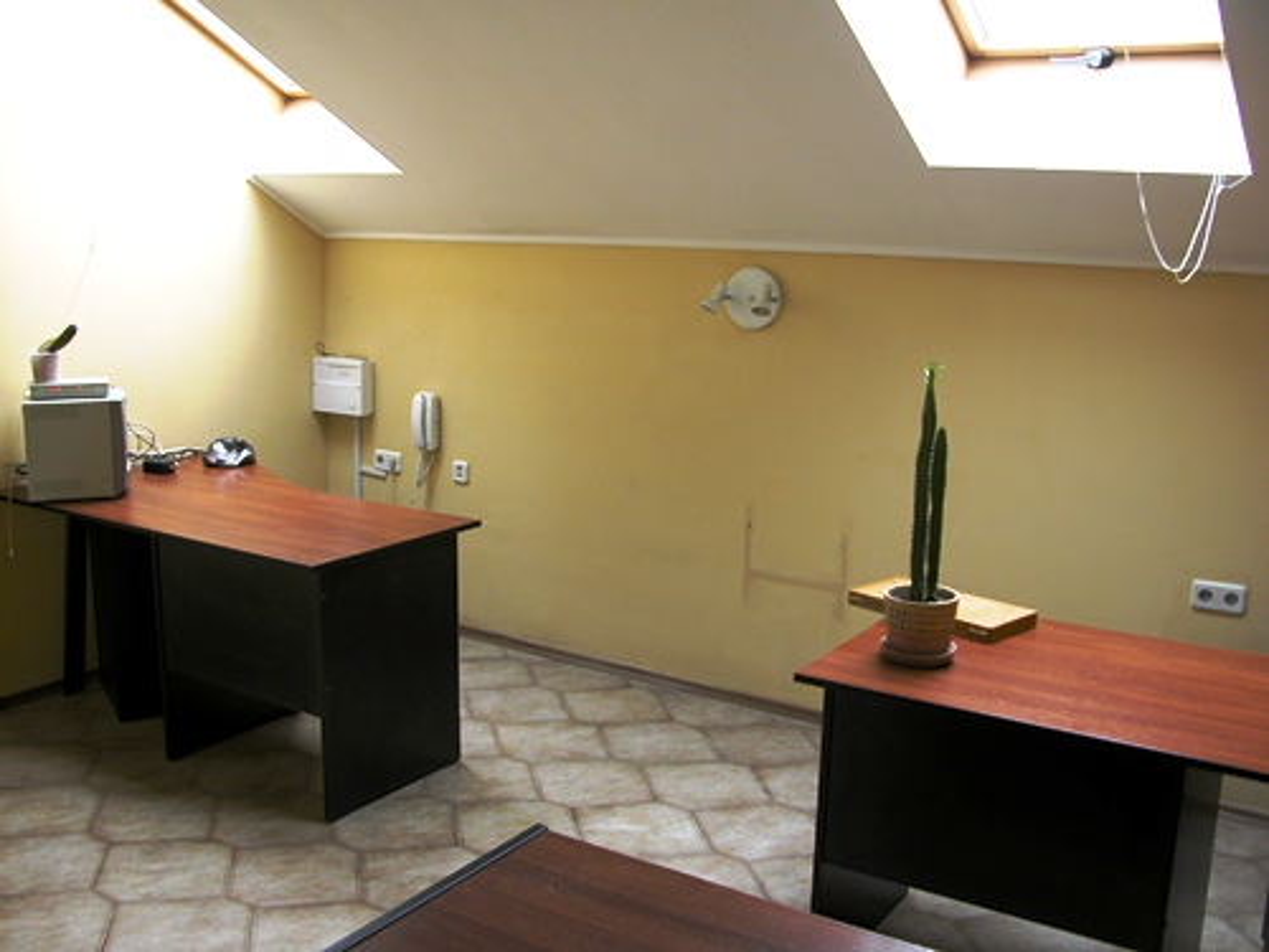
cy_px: 476
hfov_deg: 52.6
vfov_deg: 40.7
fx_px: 1283
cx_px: 634
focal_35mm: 35
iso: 100
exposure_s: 1/19.1
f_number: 2.8
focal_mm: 8.9
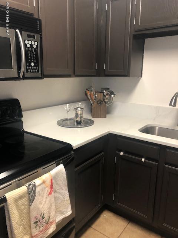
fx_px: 192
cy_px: 119
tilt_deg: -13.4
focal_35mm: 28
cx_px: 89
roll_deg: -1.2
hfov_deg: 49.7
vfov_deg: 63.4
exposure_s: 1/15
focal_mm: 3.99
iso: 40
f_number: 1.8
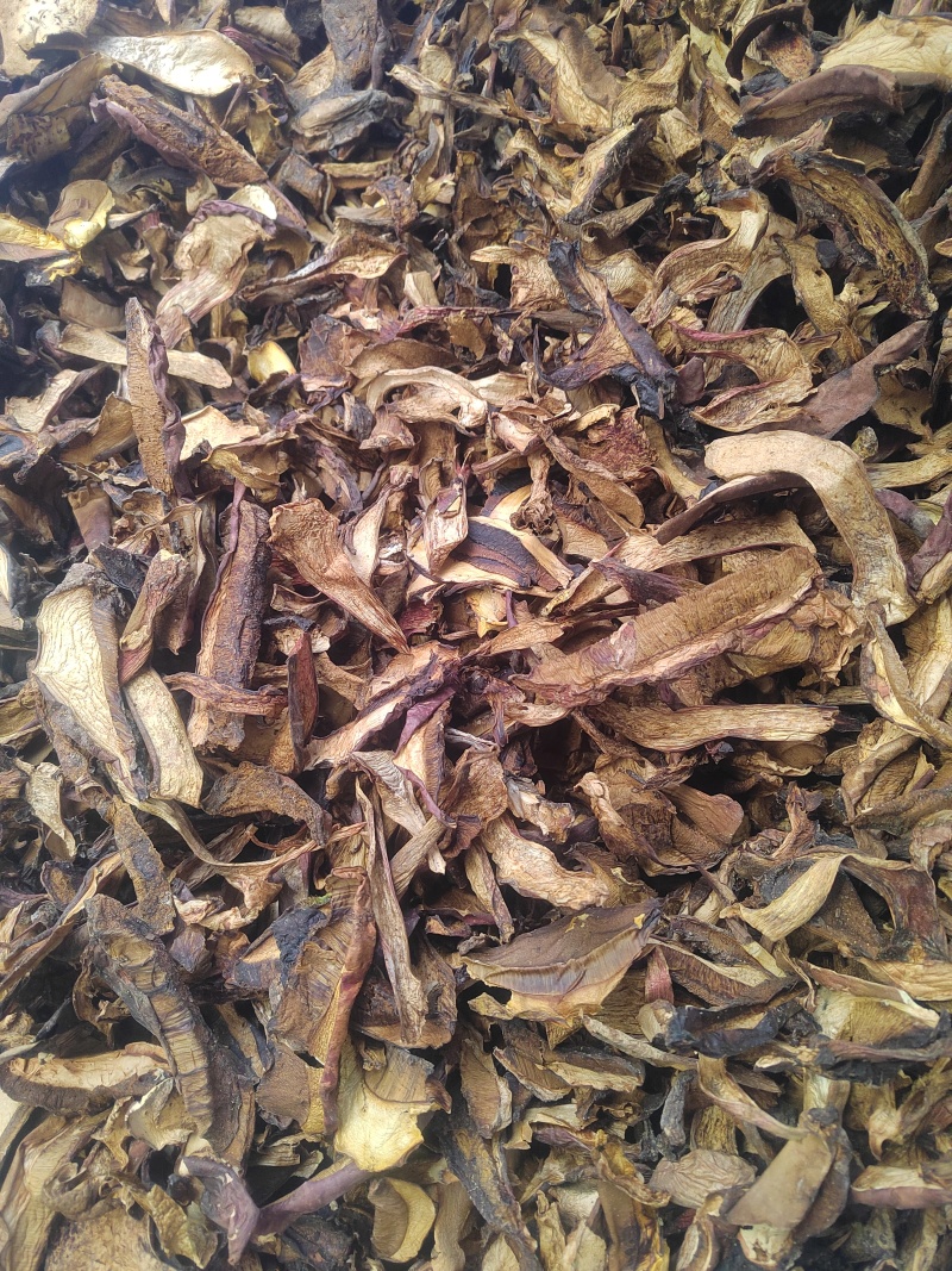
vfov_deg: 73.9
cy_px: 636
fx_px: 844
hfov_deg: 58.9
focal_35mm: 23
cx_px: 476
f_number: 1.9
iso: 1572
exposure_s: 1/100
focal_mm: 5.52
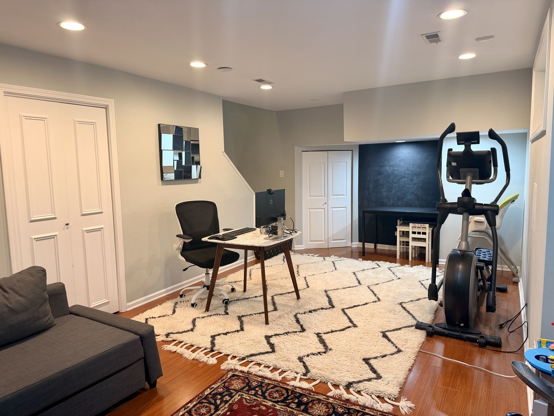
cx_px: 277
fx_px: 384
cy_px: 208
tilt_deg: -6.3
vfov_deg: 56.8
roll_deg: +1.2
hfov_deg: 71.6
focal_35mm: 24
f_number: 1.78
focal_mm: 6.76
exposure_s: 1/60
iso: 160
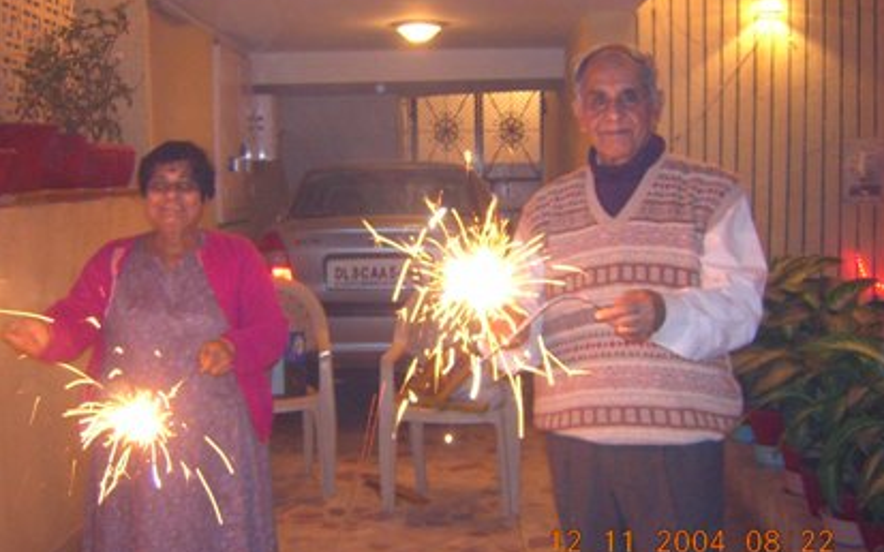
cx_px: 409
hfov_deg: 43.5
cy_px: 257
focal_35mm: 46
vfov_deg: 28.0
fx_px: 1108
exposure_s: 1/14
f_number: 2.7
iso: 400
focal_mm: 5.2
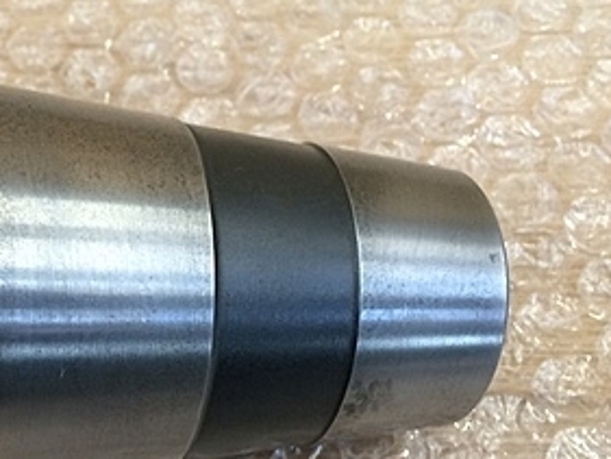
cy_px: 311
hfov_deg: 27.9
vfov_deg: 22.2
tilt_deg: -60.3
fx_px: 1165
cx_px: 26
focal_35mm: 66
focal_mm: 4.15
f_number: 2.2
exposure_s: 1/30
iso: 80
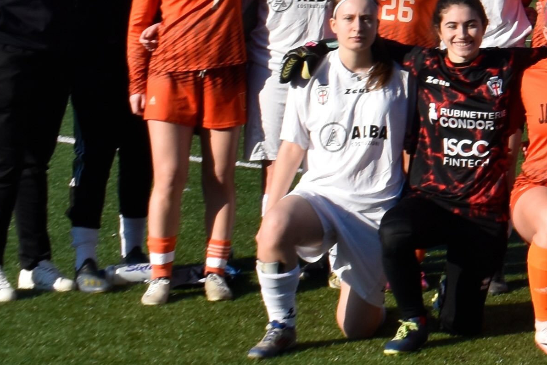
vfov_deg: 8.6
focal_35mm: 159
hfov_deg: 11.7
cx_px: 1070
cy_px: -15
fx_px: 2409
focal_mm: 21
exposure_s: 1/400
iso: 200
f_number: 10
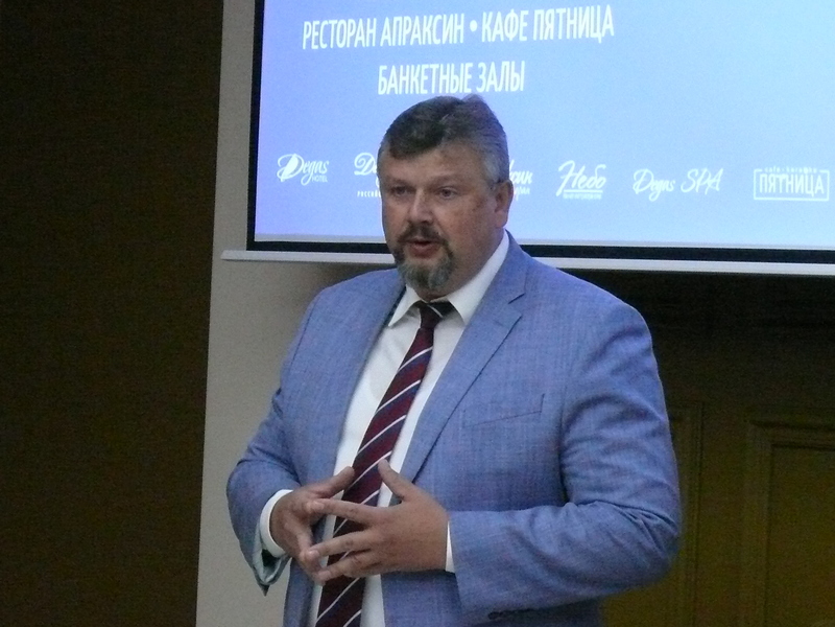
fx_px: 3956
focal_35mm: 164
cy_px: 314
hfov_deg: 12.0
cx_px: 418
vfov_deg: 9.1
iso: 800
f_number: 3.2
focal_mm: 19.5
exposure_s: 1/20
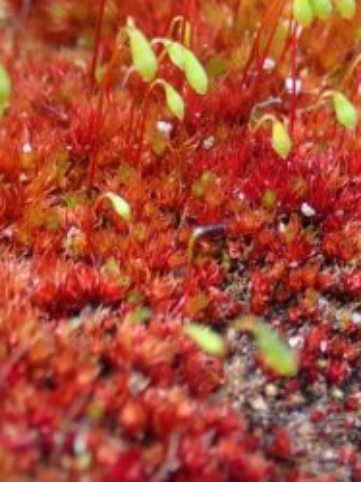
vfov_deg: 15.7
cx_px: 249
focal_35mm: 125
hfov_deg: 11.8
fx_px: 1741
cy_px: 152
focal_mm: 11.78
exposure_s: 1/50
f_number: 3.8
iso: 100
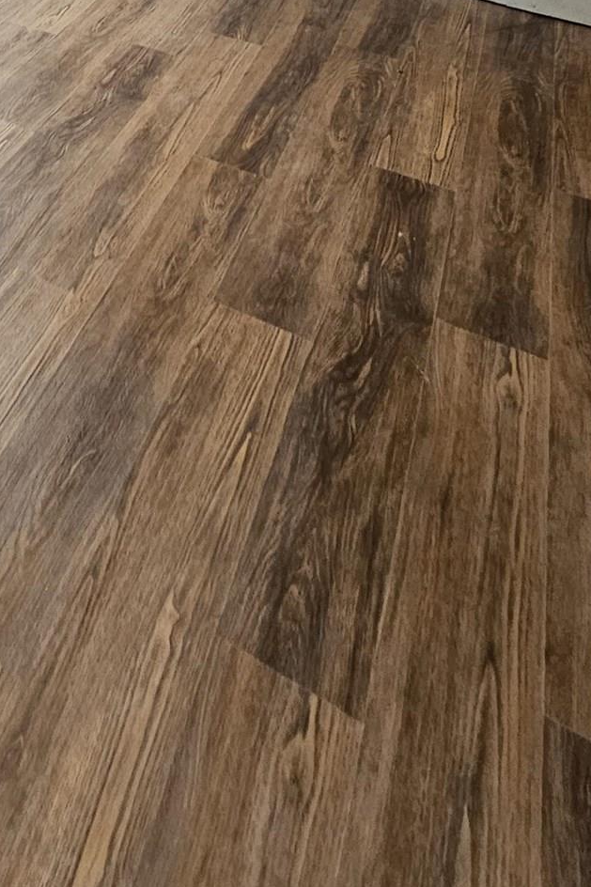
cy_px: -170
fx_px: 813
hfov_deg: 35.6
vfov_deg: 40.6
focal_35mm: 33
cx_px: -18
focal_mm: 2.2
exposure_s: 1/60
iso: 160
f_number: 2.2
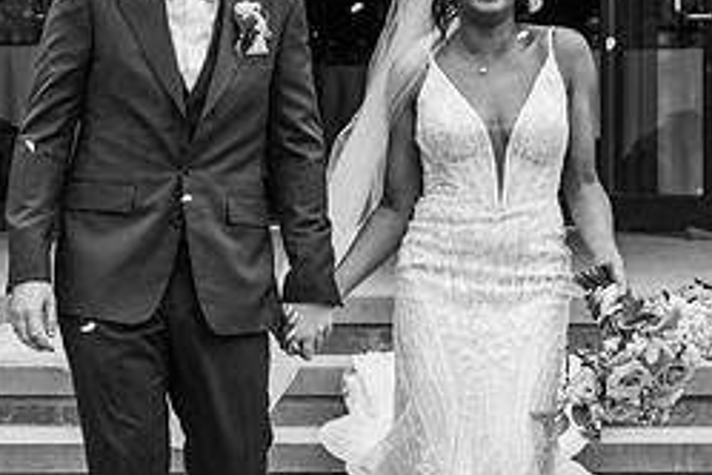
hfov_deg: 12.6
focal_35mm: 163
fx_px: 3224
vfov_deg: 8.4
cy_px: 235
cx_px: 380
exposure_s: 1/1000
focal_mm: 70
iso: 400
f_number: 5
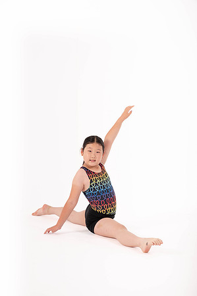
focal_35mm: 70
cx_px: 98
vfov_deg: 28.9
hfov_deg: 19.4
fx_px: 576
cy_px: 148
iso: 200
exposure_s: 1/200
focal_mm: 70
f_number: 8
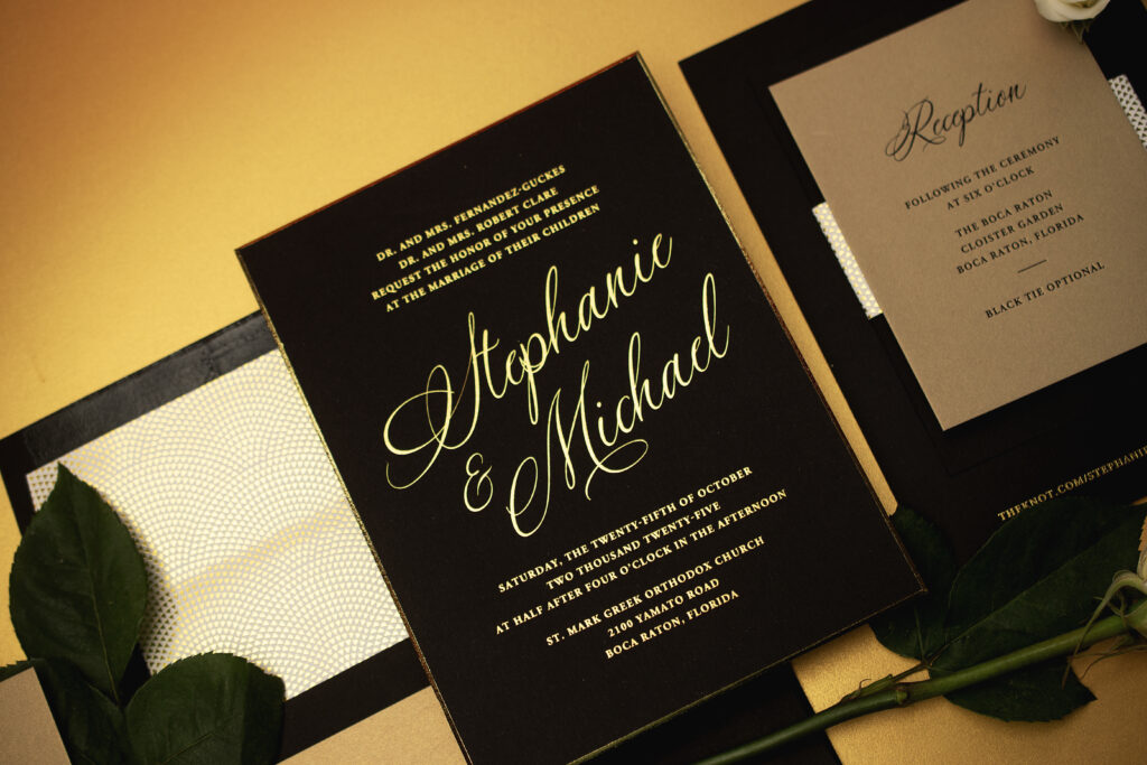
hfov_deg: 33.4
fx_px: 1912
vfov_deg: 22.6
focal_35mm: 60
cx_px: 574
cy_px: 382
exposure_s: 1/125
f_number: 4
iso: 100
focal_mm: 40
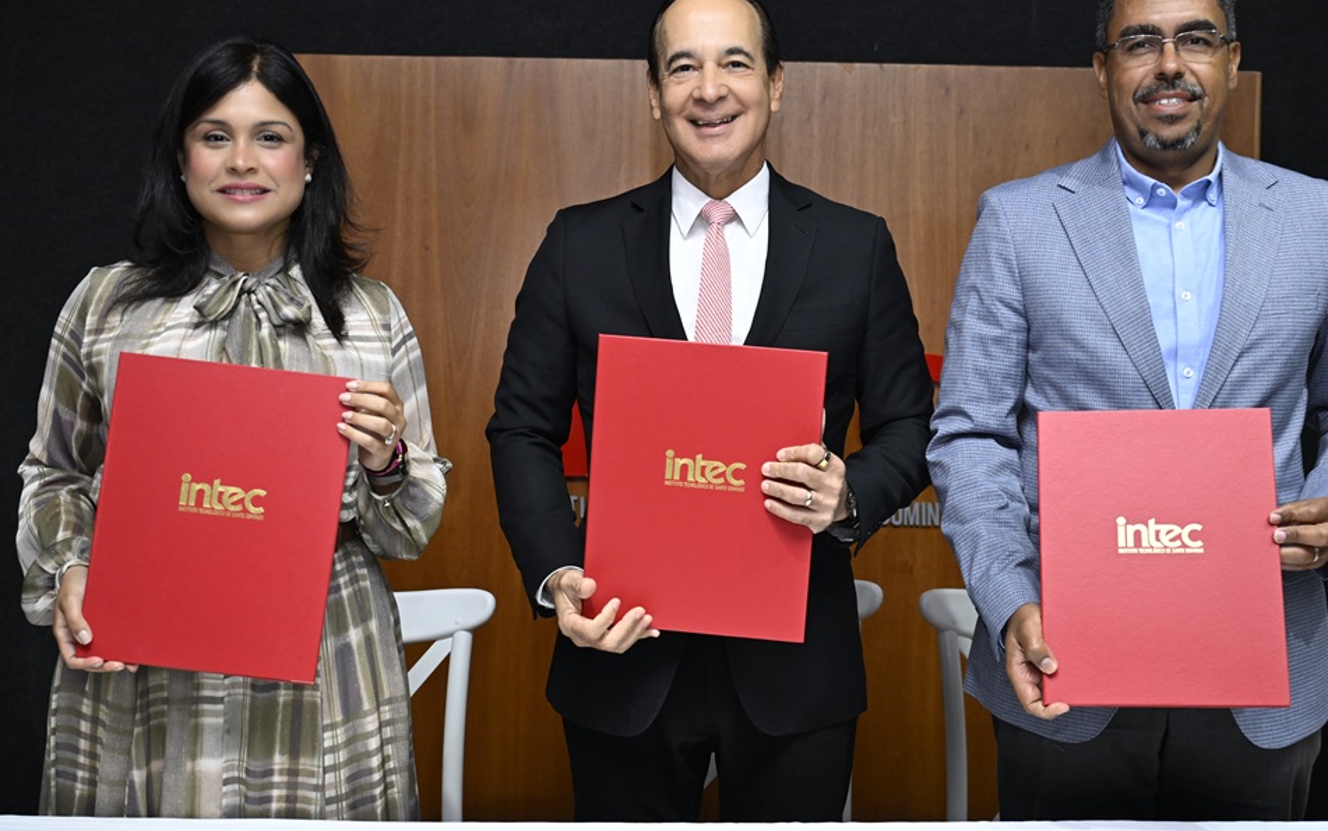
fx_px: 1629
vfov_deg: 28.6
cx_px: 725
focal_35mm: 45
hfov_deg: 44.3
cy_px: 420
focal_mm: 35
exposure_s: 1/200
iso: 1250
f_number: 3.5
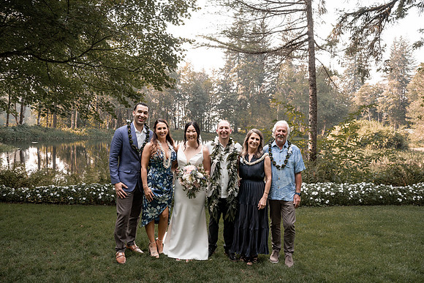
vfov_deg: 53.2
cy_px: 142
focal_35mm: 24
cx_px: 212
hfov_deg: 73.7
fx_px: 283
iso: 200
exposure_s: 1/400
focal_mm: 24
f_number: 2.8
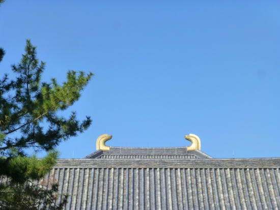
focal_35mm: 137
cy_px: 105
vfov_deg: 10.8
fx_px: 1109
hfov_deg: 14.4
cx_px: 140
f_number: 5.4
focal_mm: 24.4
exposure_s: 1/640
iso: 160
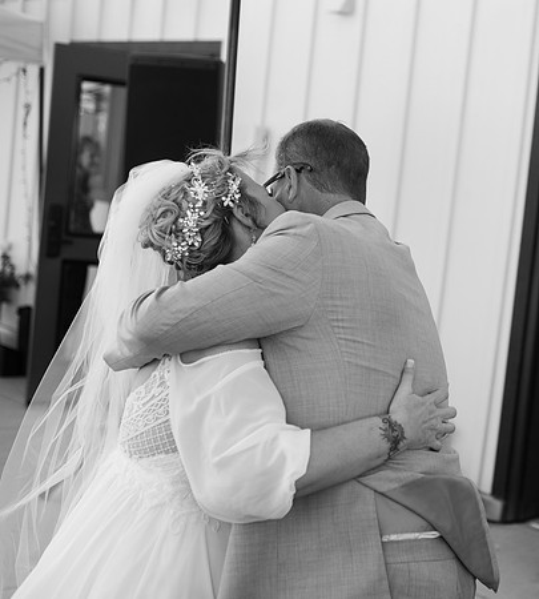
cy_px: 300
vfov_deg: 27.0
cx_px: 448
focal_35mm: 67
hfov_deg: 23.9
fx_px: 1246
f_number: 2.8
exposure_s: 1/1250
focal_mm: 50
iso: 400
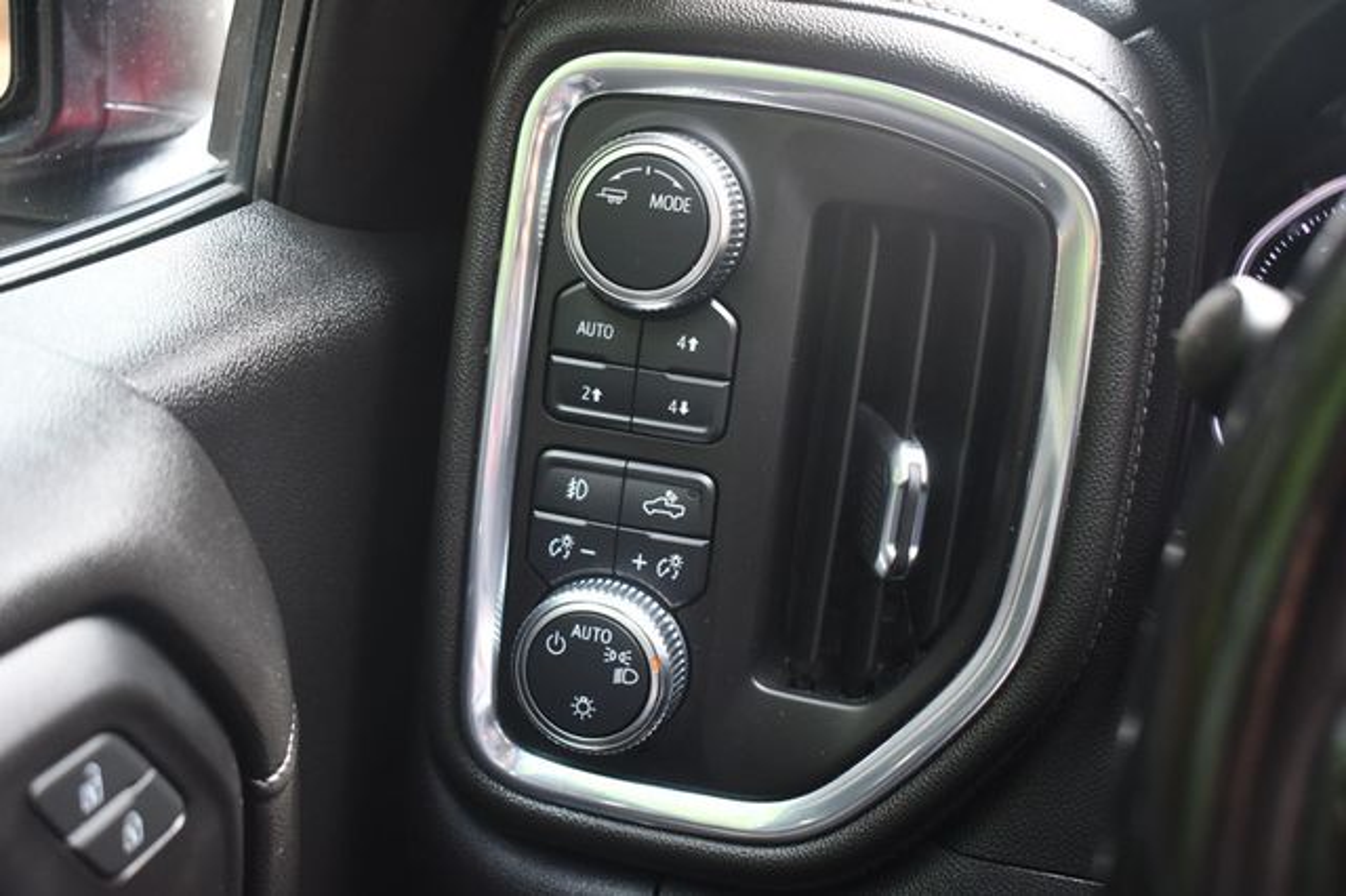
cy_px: 448
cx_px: 673
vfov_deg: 29.8
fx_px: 1682
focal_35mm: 45
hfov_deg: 43.6
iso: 1000
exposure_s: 1/125
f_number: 4.2
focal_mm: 30
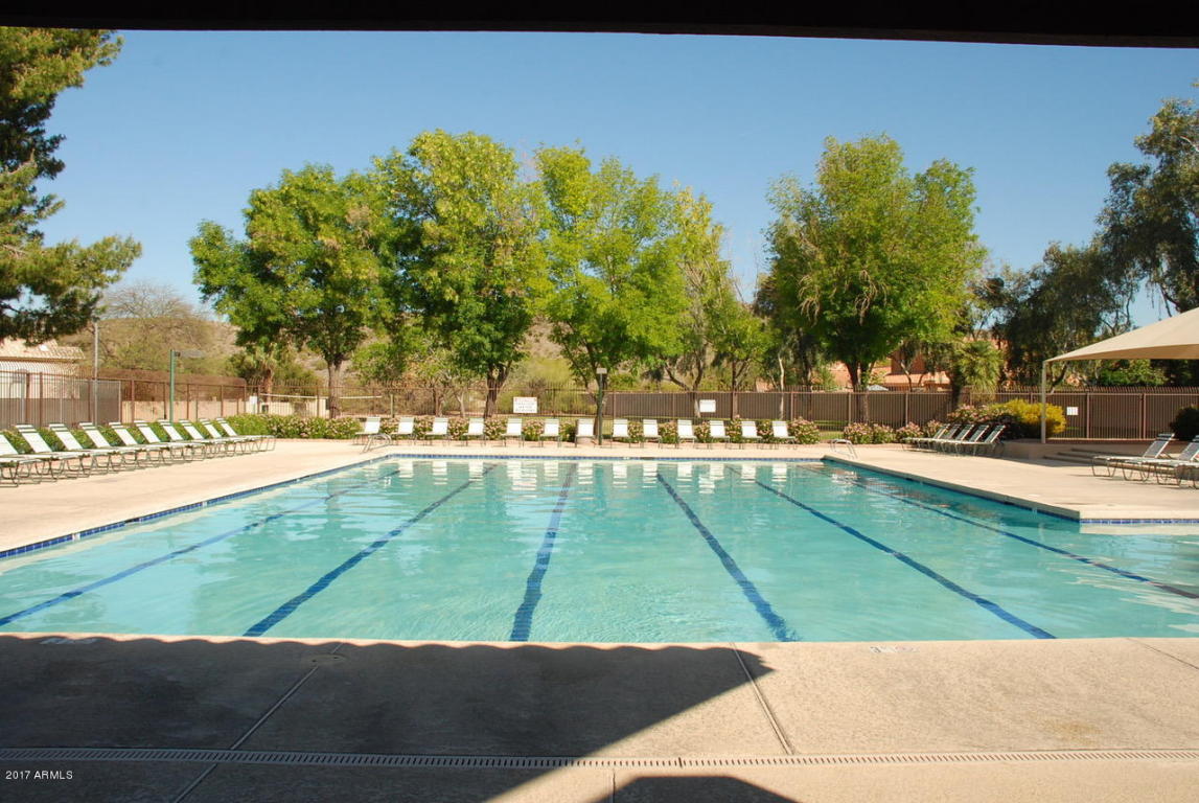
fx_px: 1000
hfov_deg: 61.9
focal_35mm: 30
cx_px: 600
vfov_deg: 43.7
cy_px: 402
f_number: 13
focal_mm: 20
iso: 400
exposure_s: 1/250
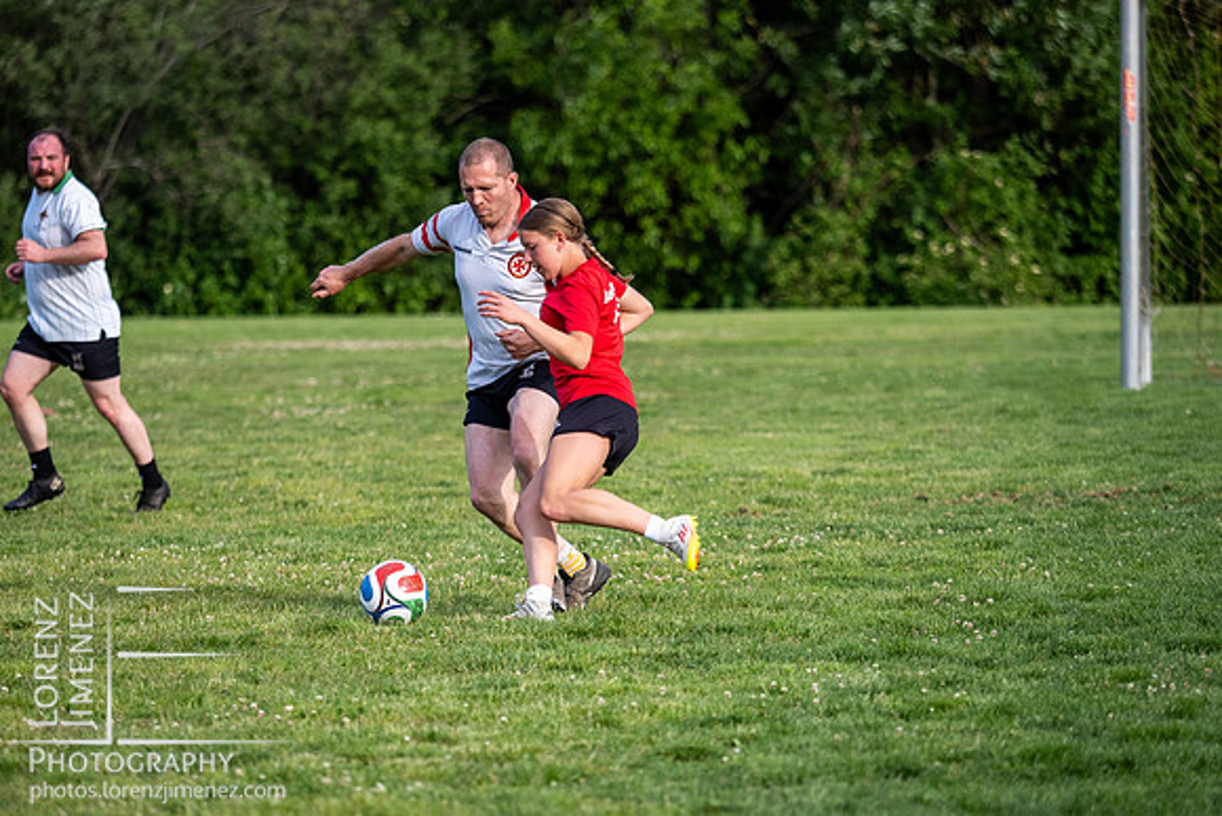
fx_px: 10028
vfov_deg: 4.7
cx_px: 611
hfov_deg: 7.0
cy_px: 459
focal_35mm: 295
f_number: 2.8
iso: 200
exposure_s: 1/1250
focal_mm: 142
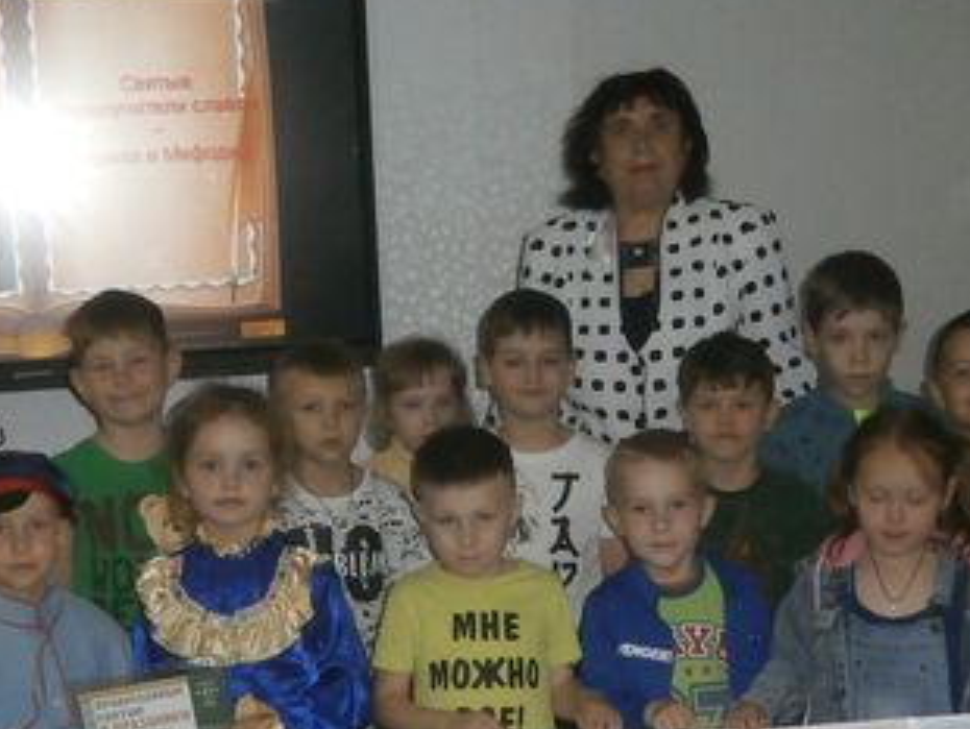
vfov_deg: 21.8
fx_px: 1879
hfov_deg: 28.9
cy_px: 548
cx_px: 469
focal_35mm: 67
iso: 400
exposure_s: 1/250
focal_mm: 4.7
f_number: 2.8
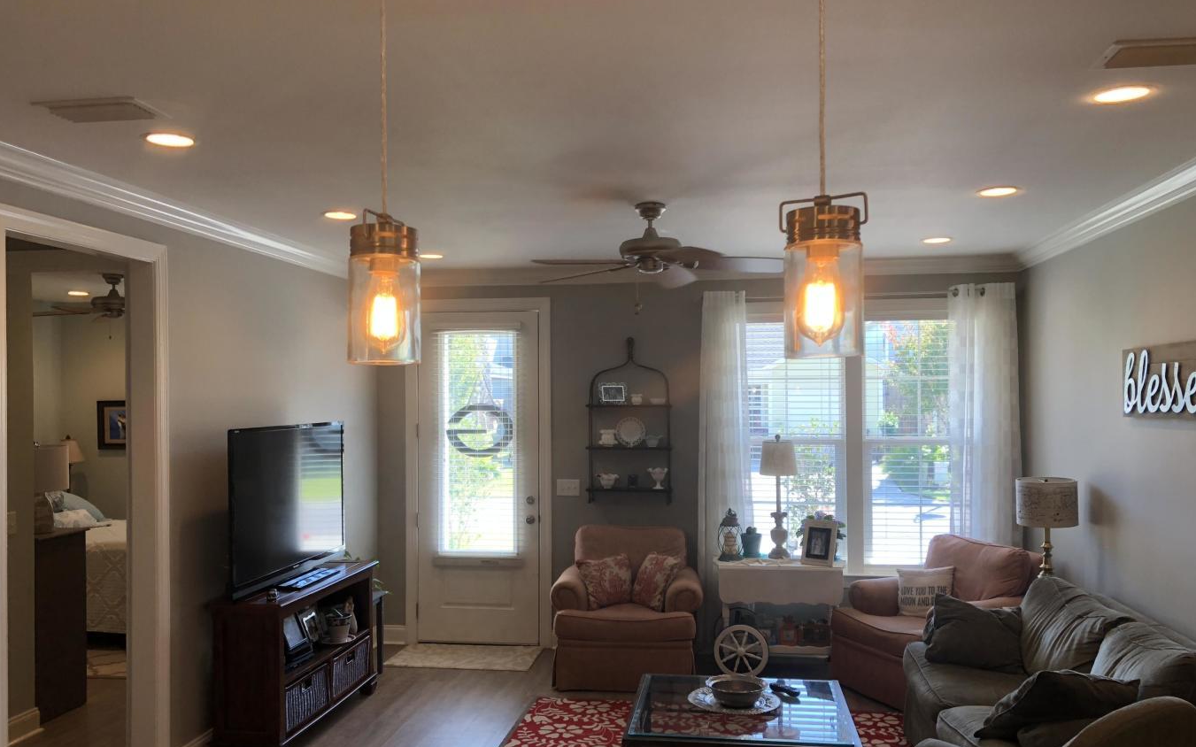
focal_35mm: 30
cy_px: 411
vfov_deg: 41.8
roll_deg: +1.1
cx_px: 602
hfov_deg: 62.9
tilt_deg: -0.8
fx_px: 978
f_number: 1.8
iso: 64
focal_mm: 3.99
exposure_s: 1/120
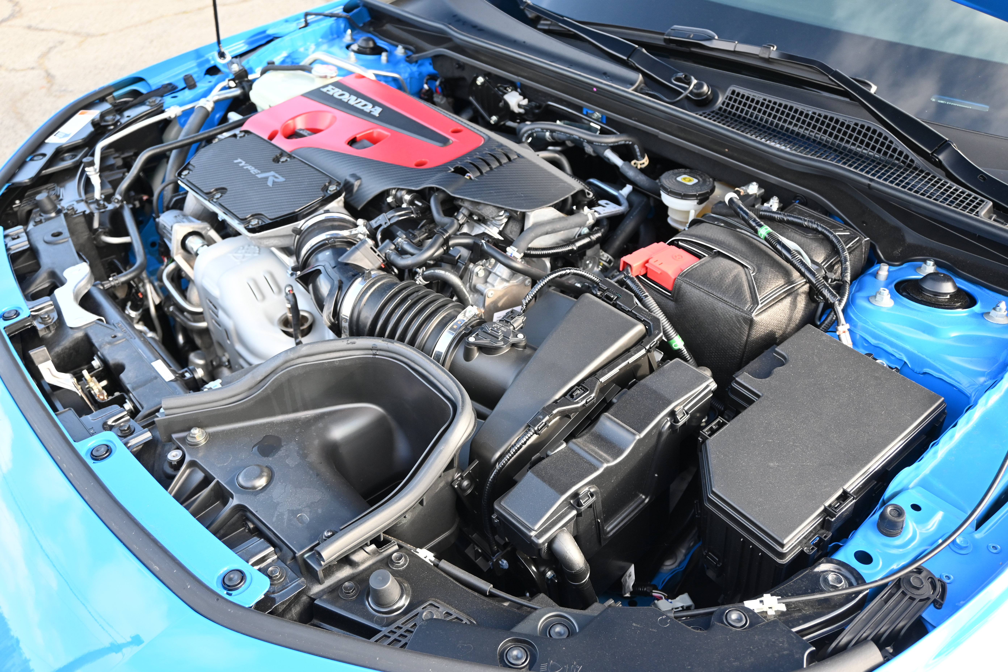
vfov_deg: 44.6
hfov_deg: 63.2
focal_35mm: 29
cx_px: 504
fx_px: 819
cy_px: 336
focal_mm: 19.5
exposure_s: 1/200
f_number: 3.8
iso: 400
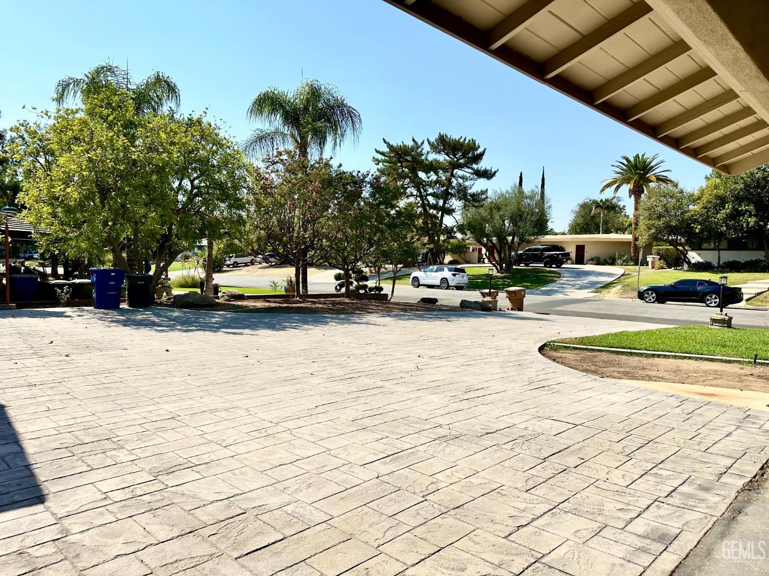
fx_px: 533
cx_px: 384
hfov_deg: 71.6
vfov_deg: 56.8
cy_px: 288
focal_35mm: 24
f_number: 1.78
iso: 80
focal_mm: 6.86
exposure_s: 1/5848
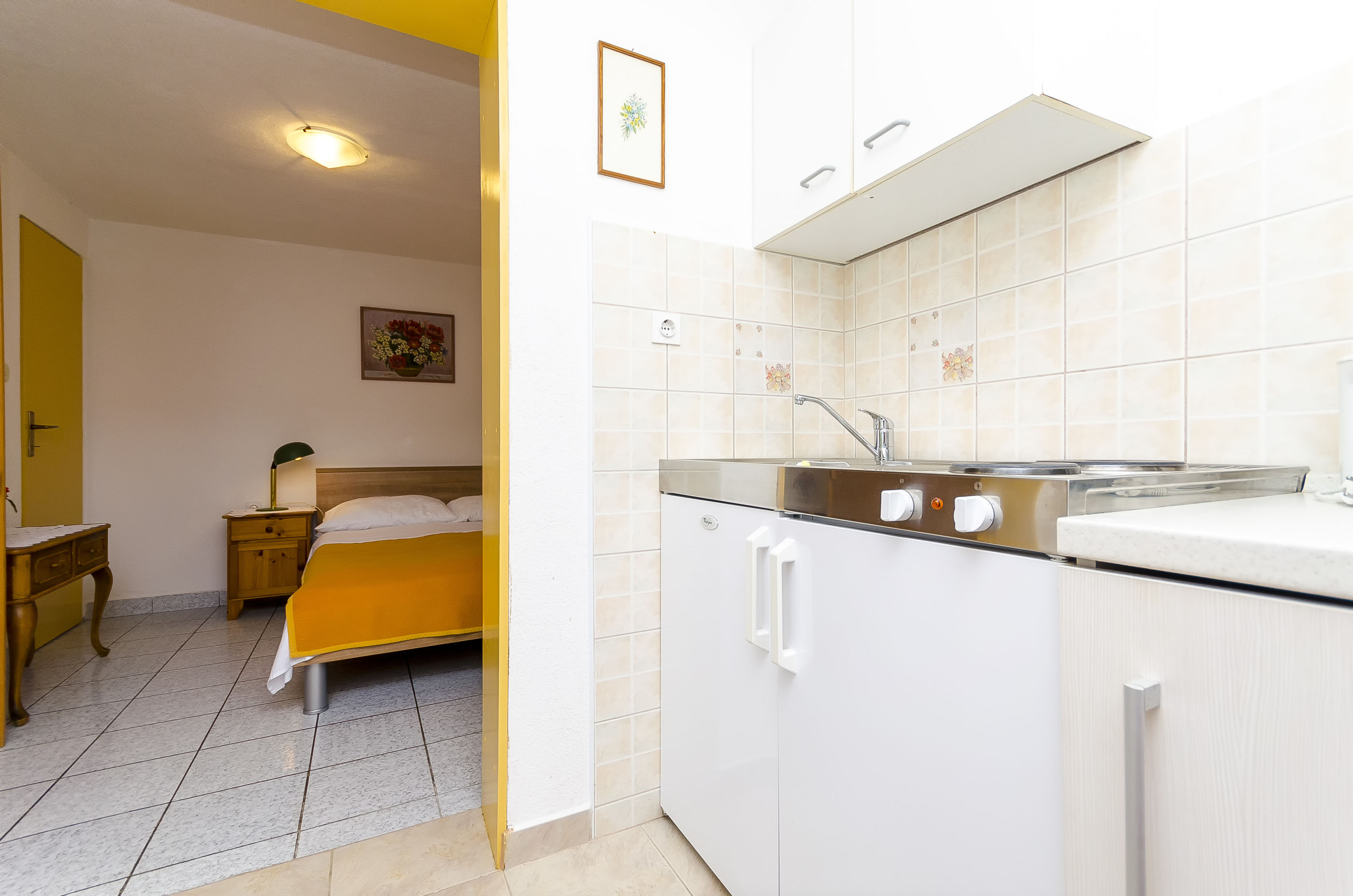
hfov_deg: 100.5
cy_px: 448
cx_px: 676
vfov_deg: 77.1
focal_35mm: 15
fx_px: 563
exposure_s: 1/250
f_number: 6.3
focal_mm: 10
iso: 200
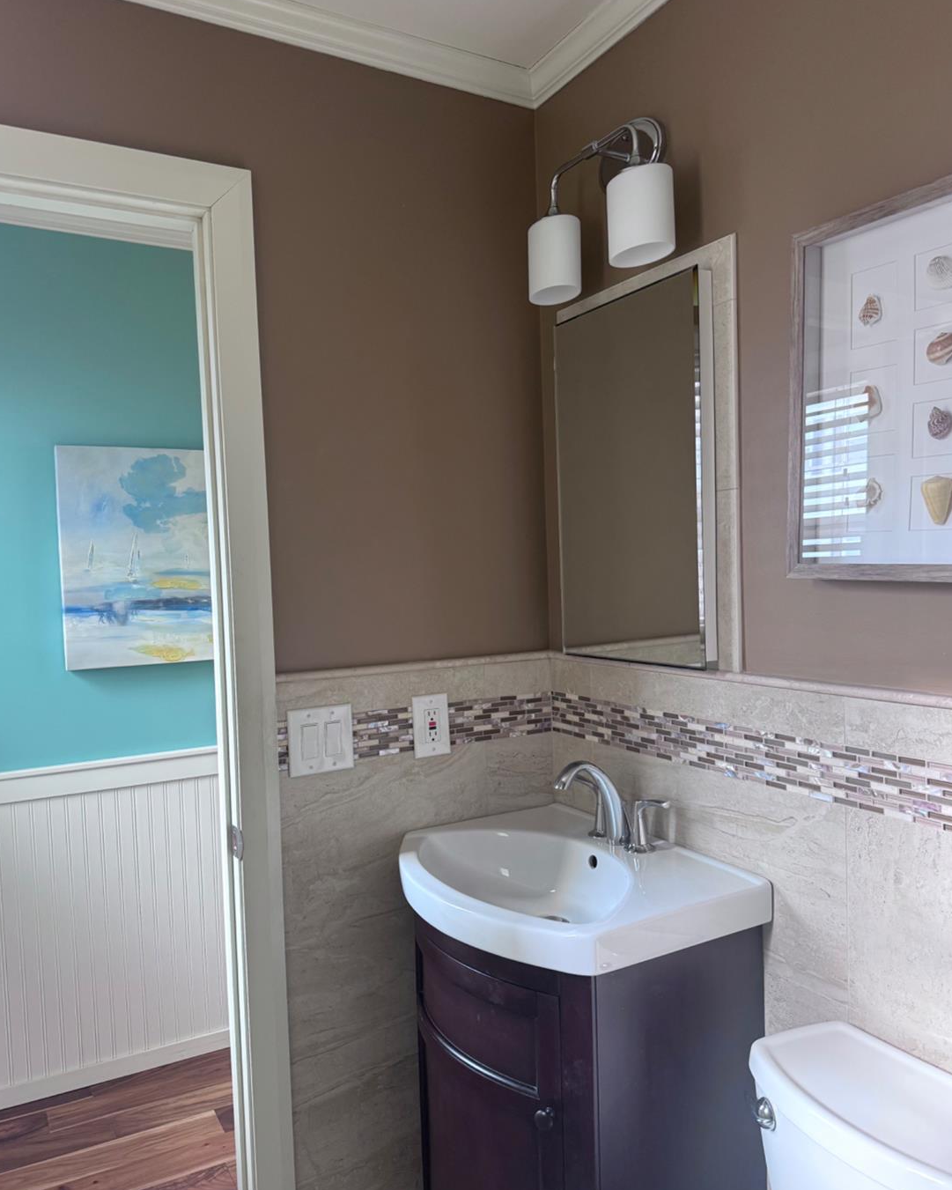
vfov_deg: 66.0
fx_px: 916
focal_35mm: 26
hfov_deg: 54.9
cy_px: 608
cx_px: 472
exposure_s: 1/60
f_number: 1.78
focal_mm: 6.76
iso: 200
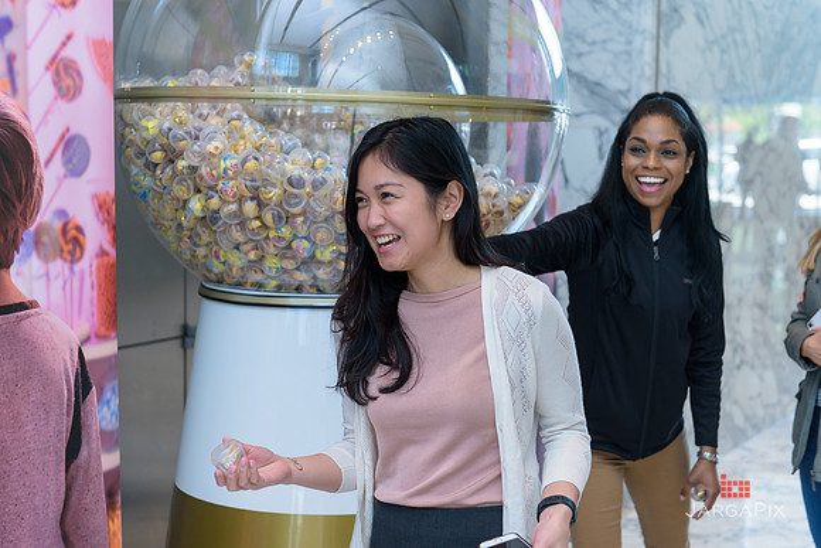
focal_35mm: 58
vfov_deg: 23.4
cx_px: 410
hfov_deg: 34.5
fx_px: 1323
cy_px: 274
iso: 800
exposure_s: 1/200
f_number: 3.2
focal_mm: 58
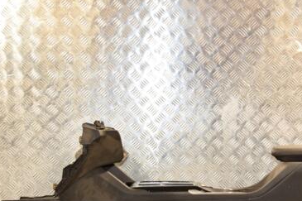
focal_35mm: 79
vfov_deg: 17.1
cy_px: 164
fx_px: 662
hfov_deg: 25.6
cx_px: 176
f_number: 5
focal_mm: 32
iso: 800
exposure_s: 1/125
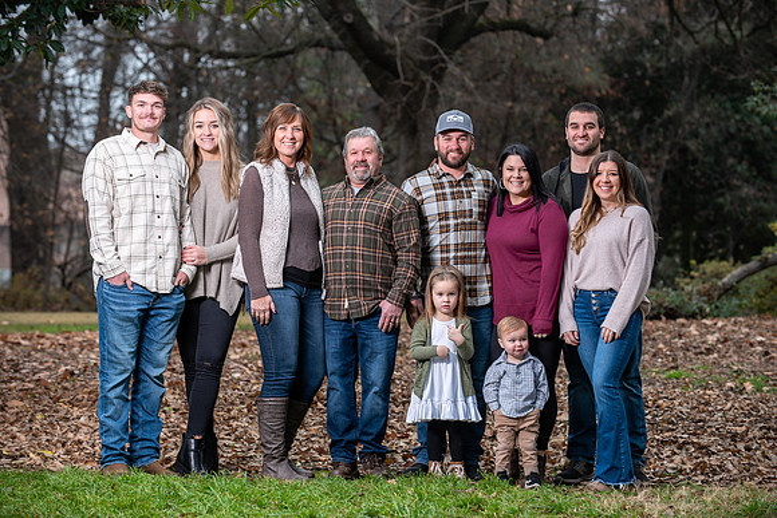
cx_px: 388
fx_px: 2590
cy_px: 259
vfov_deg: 11.4
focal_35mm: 120
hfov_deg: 17.1
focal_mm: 120
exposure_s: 1/125
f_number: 4
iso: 200
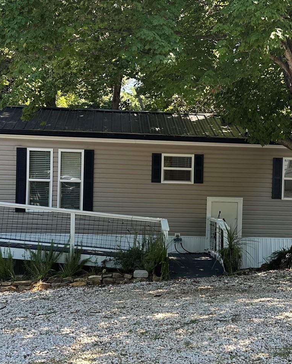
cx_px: 168
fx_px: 540
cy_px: 200
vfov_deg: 37.3
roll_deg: -2.0
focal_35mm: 50
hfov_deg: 30.2
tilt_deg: -0.8
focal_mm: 6.86
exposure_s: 1/484
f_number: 1.78
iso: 80
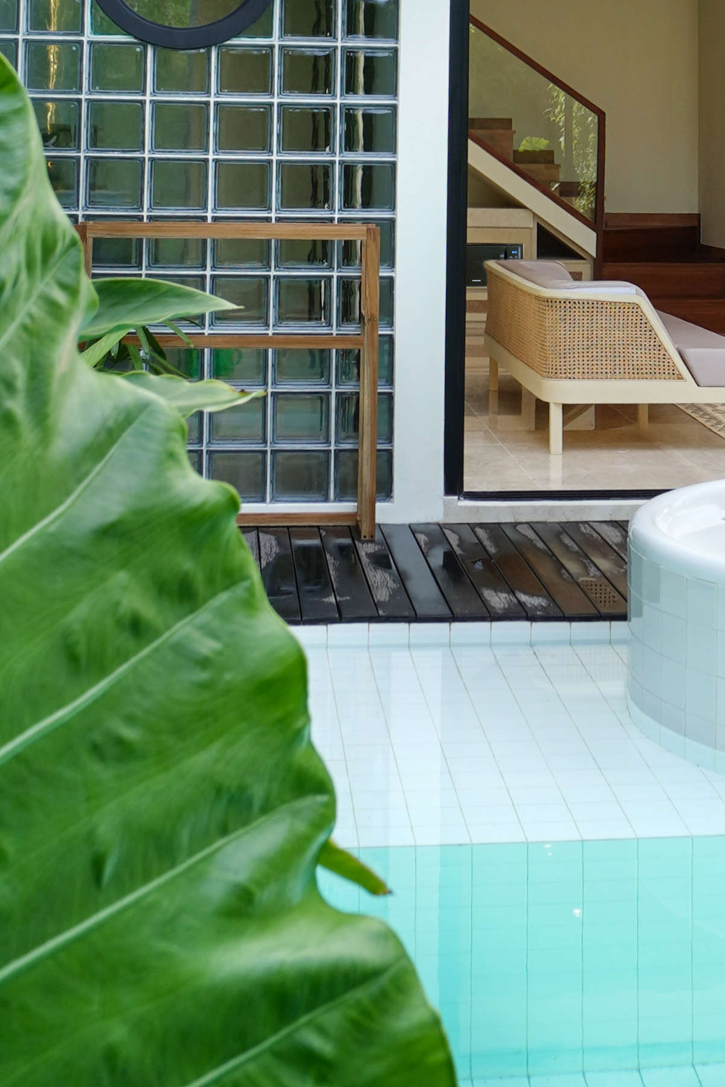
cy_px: -82
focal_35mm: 50
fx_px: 1510
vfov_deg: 34.7
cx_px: 671
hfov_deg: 26.0
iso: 50
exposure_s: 1/30
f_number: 6.3
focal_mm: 10
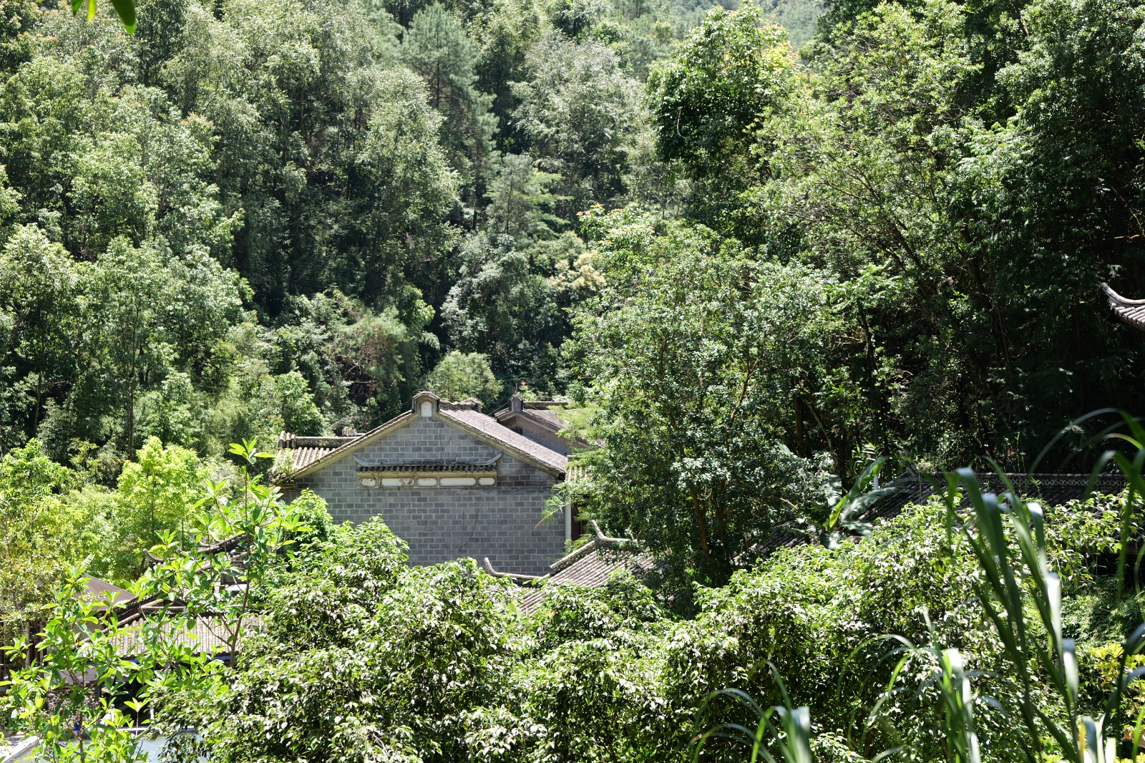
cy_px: 382
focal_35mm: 60
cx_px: 572
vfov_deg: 22.6
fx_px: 1908
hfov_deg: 33.4
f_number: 3.5
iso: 100
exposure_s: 1/200
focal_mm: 60
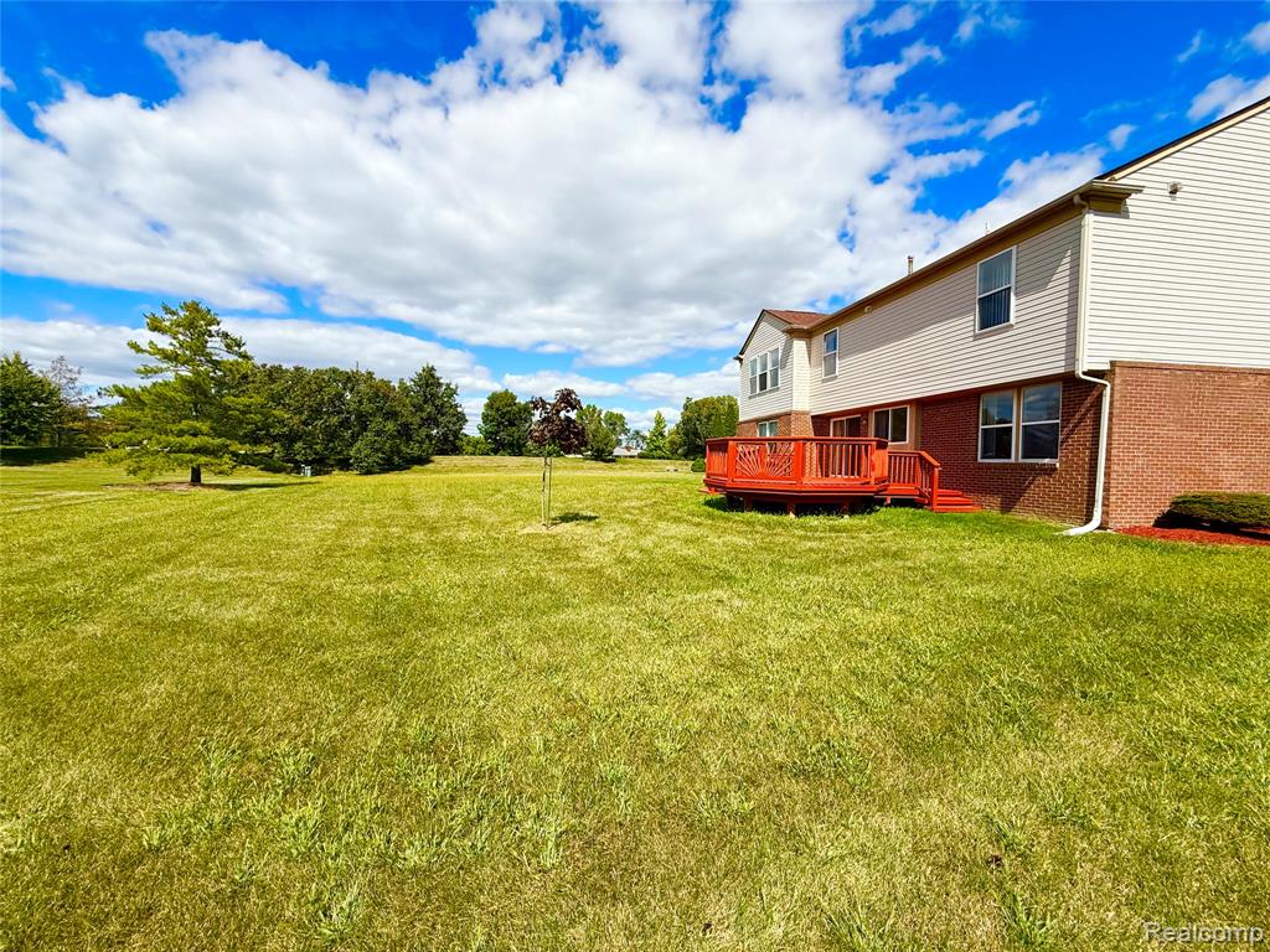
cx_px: 635
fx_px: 514
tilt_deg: -1.4
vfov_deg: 85.7
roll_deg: -1.2
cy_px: 476
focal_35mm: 14
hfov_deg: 102.1
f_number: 2.2
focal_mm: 2.22
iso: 50
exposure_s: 1/2717
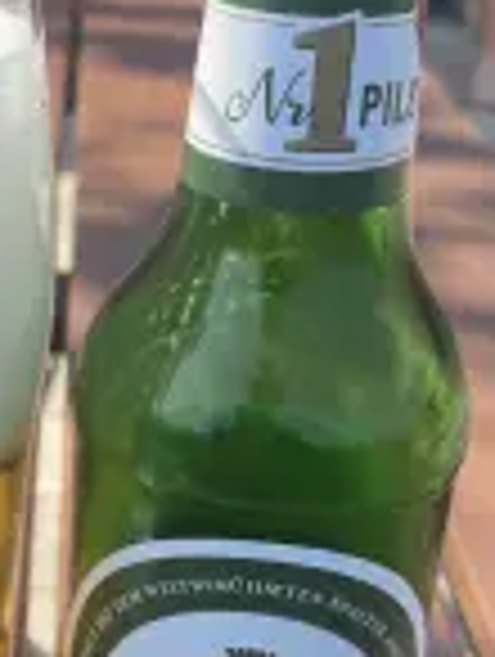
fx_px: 1350
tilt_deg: -26.1
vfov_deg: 27.2
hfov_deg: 20.3
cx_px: 40
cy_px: 423
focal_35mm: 71
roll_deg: +0.0
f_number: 1.8
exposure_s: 1/905
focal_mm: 4.25
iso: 32
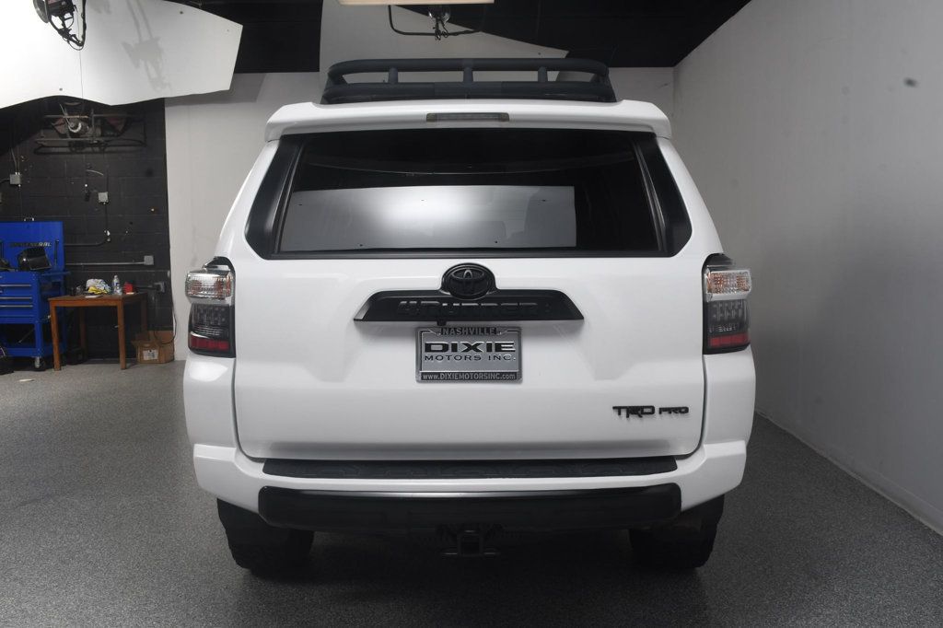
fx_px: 890
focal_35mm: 34
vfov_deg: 38.9
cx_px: 472
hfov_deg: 55.8
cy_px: 314
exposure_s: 1/160
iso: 100
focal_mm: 23
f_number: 13
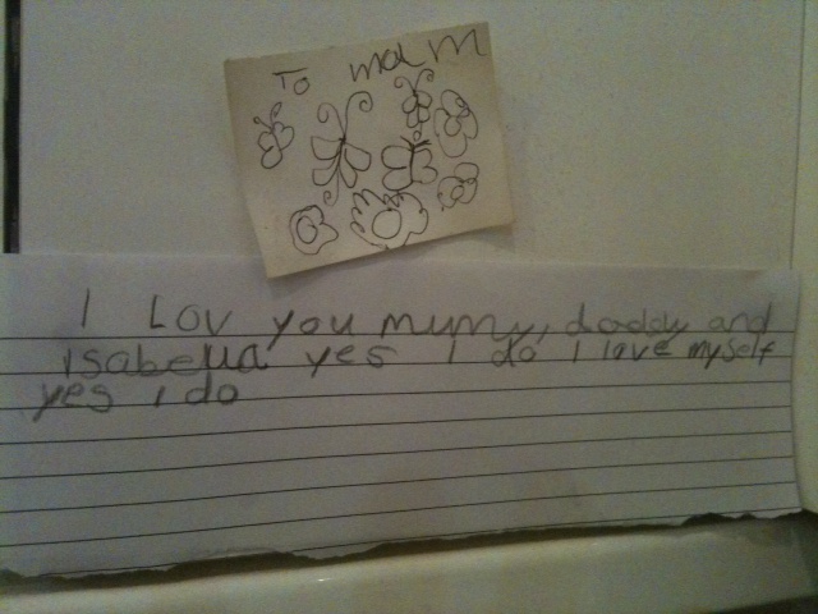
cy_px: 307
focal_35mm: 35
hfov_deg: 52.6
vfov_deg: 40.7
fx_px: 827
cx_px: 409
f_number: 2.8
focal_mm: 3.85
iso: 400
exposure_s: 1/15
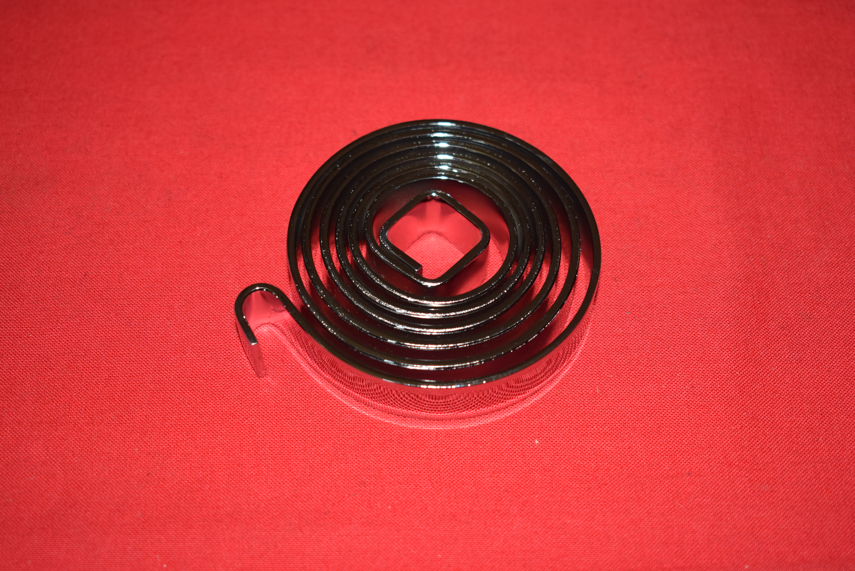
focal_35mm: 57
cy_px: 286
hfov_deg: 35.0
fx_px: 1355
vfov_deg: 23.8
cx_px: 428
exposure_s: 1/200
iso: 400
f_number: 5
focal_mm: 38
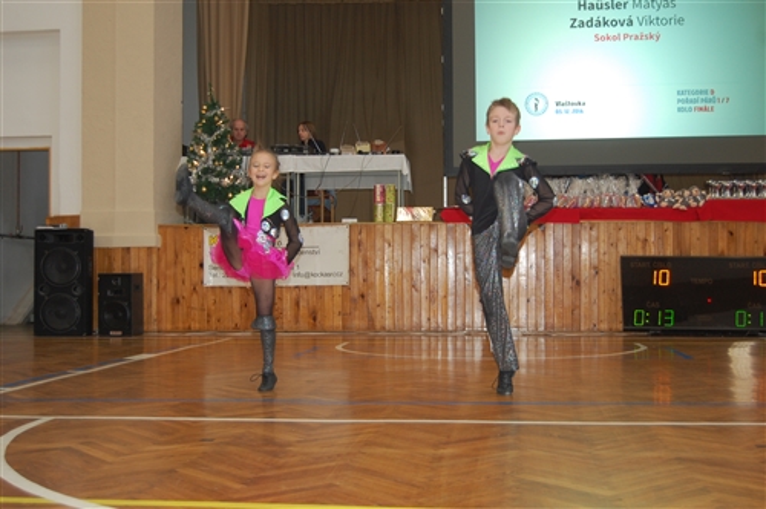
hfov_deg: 43.7
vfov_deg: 29.8
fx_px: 956
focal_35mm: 45
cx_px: 383
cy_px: 254
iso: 400
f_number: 4.2
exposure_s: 1/60
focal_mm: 30
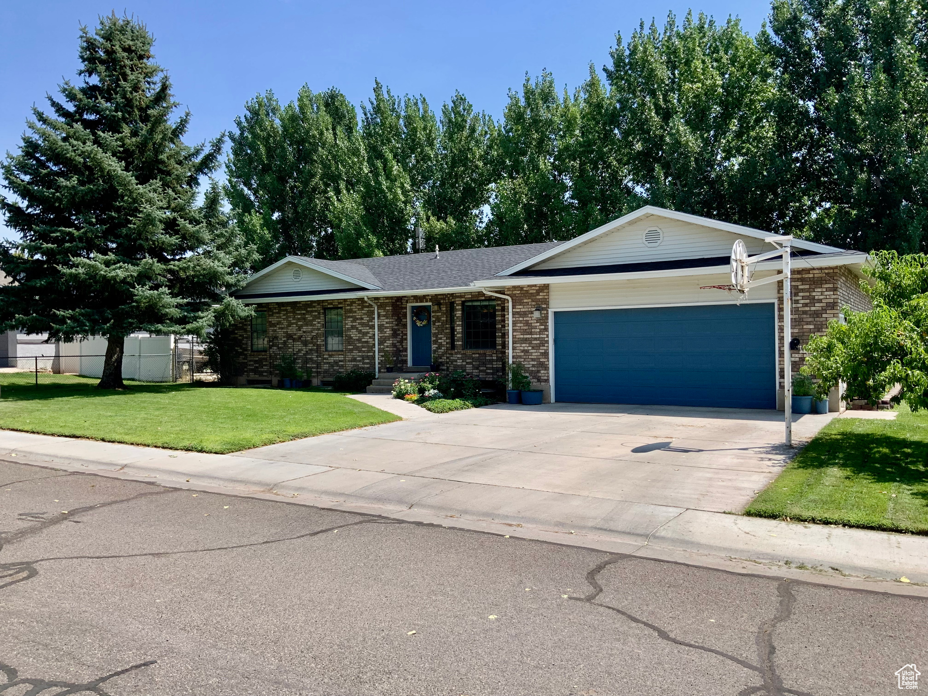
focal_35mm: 29
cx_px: 464
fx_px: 777
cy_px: 348
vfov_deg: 48.2
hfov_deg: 61.7
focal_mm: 3
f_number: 1.8
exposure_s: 1/1730
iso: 16
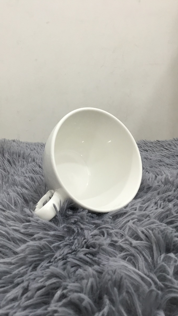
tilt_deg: -14.2
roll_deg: +1.4
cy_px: 158
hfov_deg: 34.6
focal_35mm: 34
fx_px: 285
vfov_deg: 58.0
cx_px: 76
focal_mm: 3.3
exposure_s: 1/33
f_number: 2.4
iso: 100
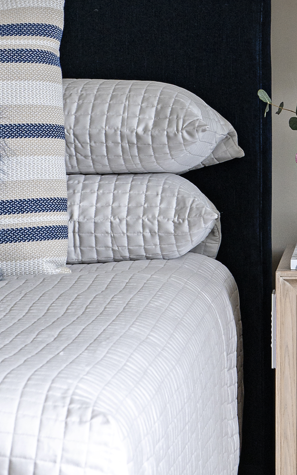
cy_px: 109
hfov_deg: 6.0
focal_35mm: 216
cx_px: 377
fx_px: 2797
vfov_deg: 9.7
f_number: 8
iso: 400
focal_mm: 62
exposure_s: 1/13
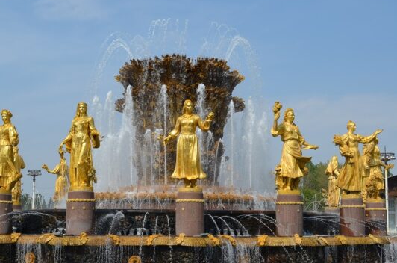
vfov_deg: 25.8
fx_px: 572
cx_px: 179
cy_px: 167
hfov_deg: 38.2
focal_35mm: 52
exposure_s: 1/250
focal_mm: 24
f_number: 8
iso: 100
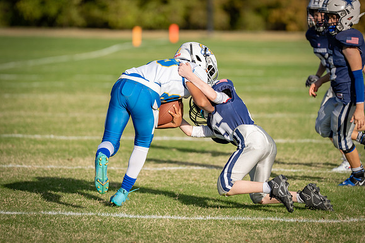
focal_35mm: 268
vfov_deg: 5.1
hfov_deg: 7.7
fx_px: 2716
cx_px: 182
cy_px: 100
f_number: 2.8
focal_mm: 200
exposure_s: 1/2000
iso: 100
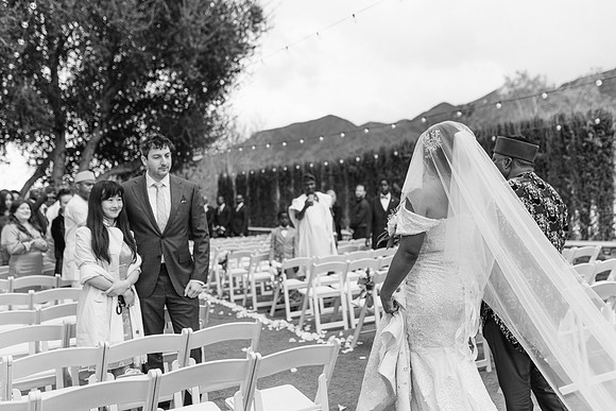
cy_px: 206
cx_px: 308
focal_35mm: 36
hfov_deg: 52.7
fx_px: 621
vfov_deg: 36.6
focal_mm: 35
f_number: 2
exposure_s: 1/1600
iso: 100
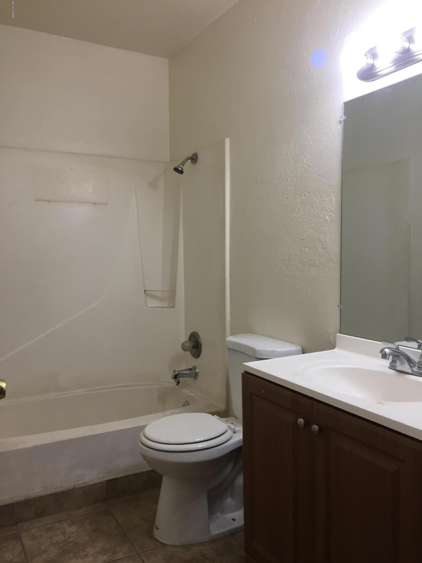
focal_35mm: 29
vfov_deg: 61.7
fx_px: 471
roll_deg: +0.2
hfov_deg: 48.2
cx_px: 211
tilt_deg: -3.9
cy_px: 282
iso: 32
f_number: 2.2
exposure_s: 1/40
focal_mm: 4.15
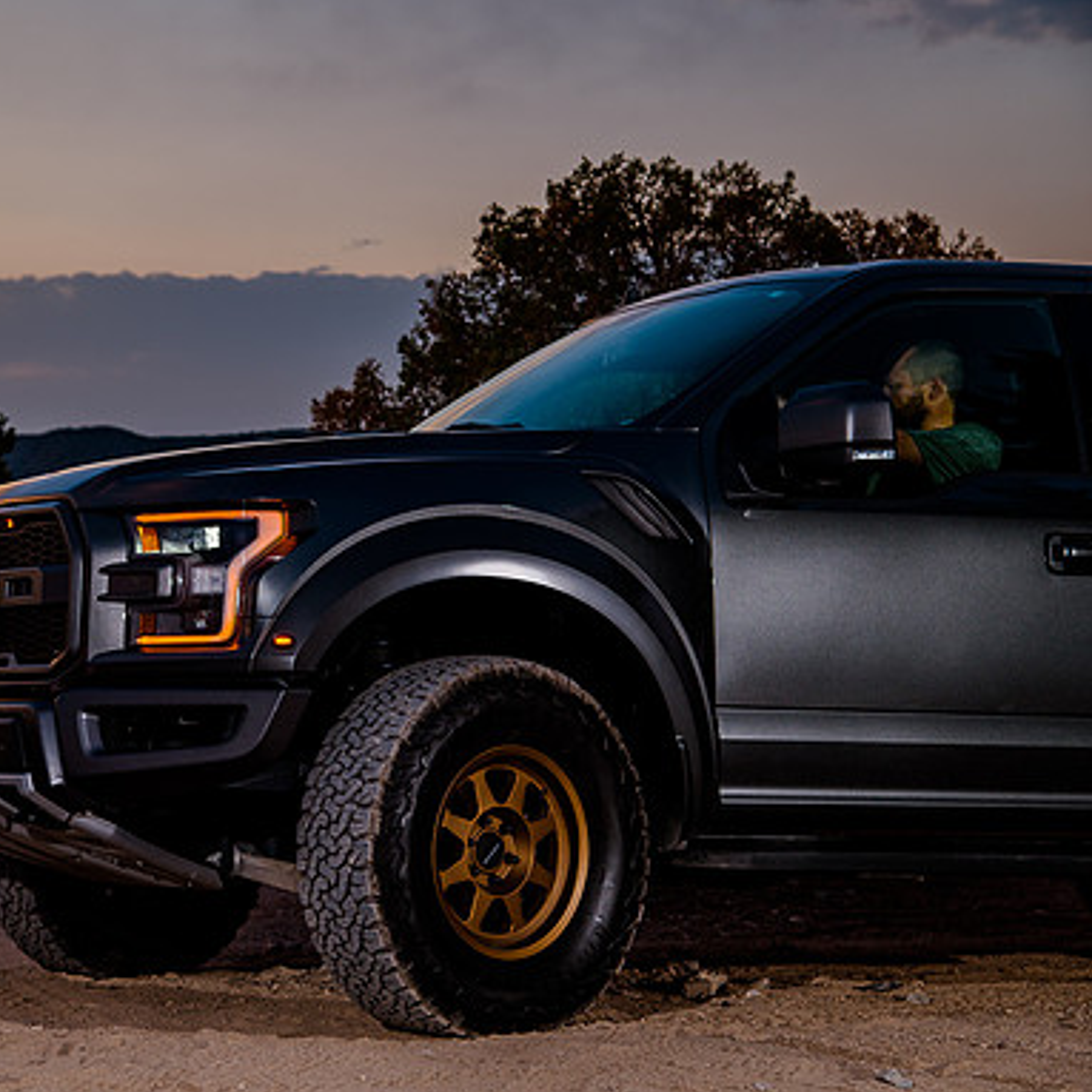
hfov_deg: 20.3
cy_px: 547
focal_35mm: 85
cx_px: 325
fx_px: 3034
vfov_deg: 20.4
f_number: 5.6
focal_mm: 66
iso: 200
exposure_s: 1/160
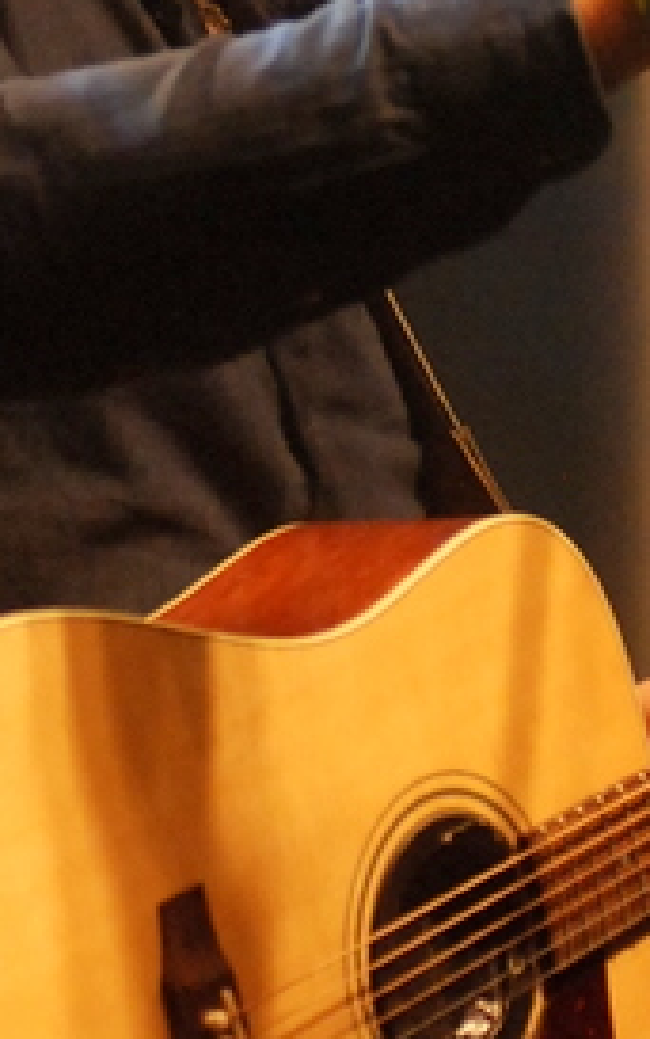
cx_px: 232
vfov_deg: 6.5
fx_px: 9140
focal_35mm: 323
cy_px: 186
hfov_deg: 4.1
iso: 1600
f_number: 2.8
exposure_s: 1/500
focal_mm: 80
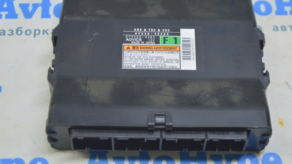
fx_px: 635
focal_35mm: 82
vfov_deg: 14.7
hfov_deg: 25.9
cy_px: 67
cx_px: 146
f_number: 5.6
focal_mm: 52
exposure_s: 1/20
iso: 400
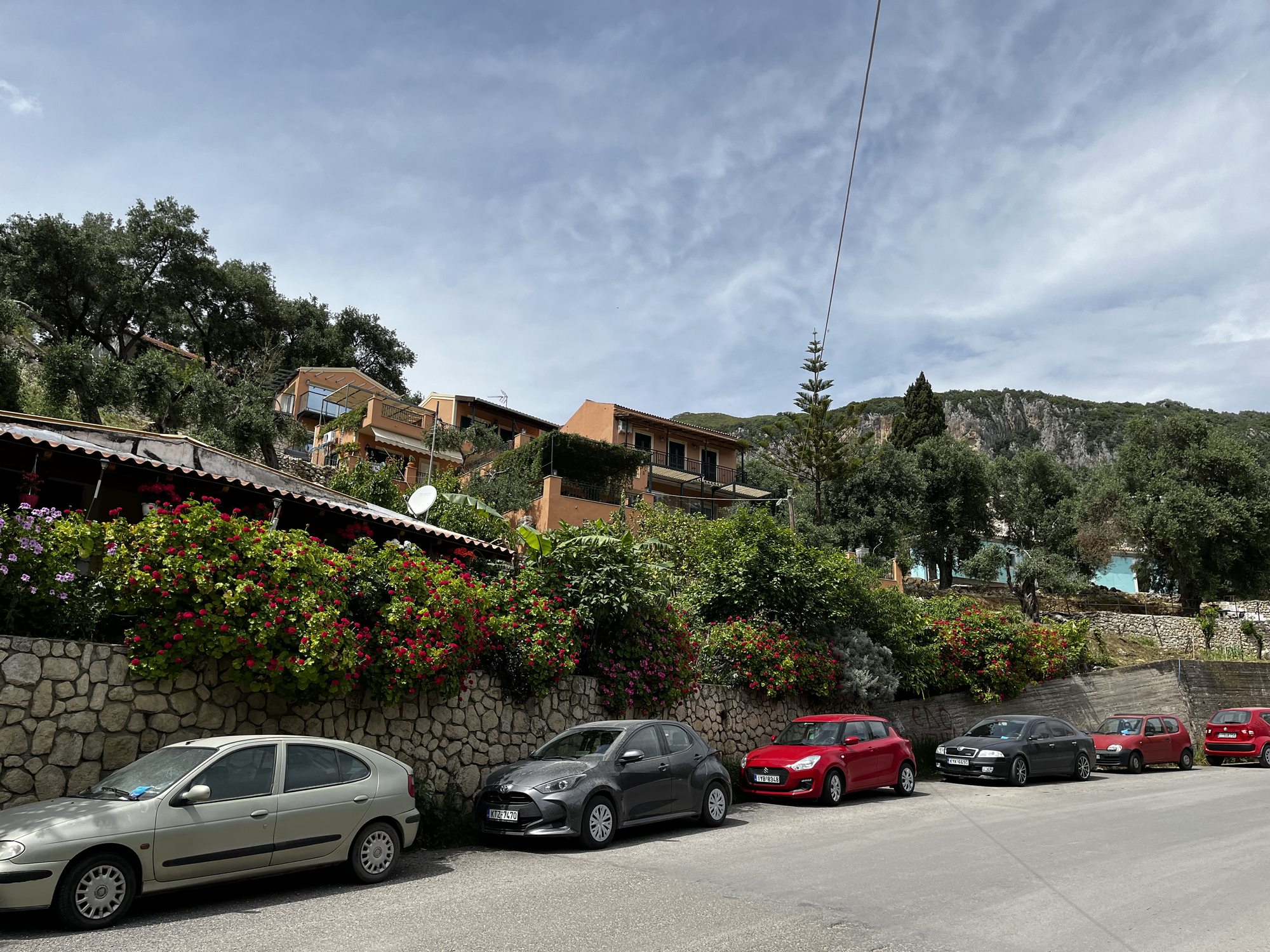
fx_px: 954
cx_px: 635
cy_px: 476
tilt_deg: +15.9
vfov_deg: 53.1
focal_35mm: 26
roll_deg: -2.2
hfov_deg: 67.3
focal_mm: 5.1
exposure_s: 1/5076
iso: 50
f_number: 1.6
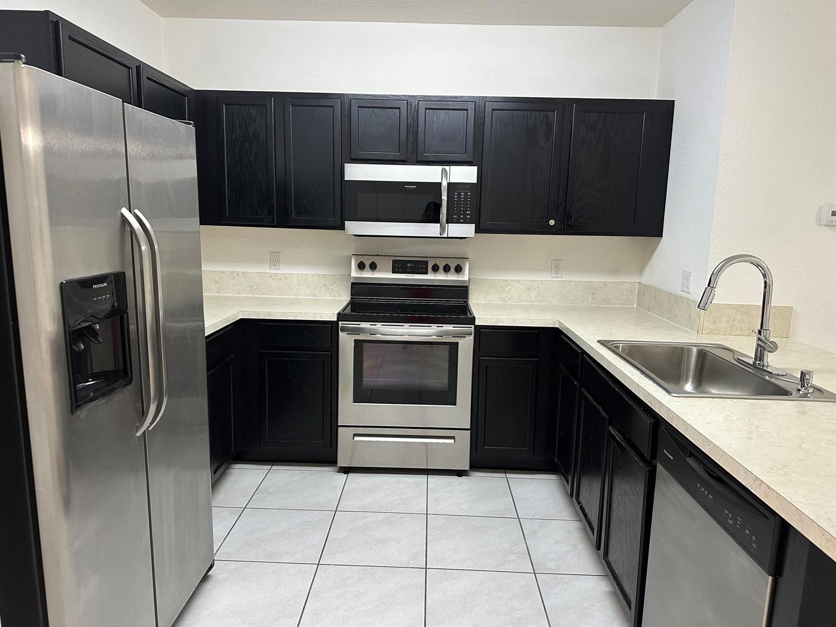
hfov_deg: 71.6
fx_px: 580
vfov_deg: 56.8
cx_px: 418
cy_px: 314
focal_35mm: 24
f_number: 1.78
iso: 320
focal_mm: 6.86
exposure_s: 1/60
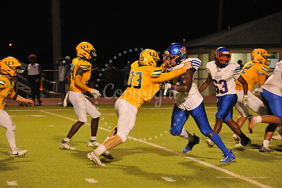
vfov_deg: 6.9
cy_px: 94
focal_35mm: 200
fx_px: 1566
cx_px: 141
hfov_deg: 10.3
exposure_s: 1/160
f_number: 7.1
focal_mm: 200
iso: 3200
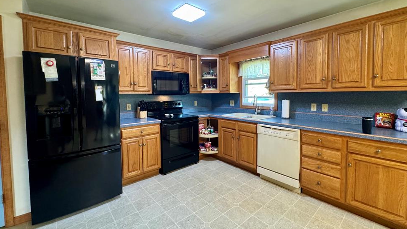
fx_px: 173
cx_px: 211
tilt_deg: -3.5
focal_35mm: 16
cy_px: 101
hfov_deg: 99.3
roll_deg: +0.6
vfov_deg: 66.9
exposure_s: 1/45
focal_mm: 2.22
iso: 320
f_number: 2.2
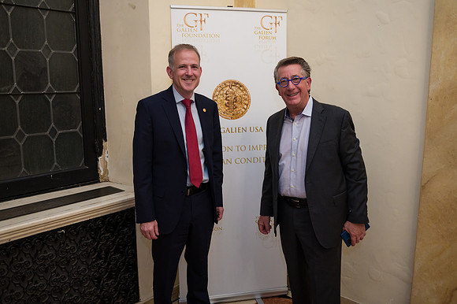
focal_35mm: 29
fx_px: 374
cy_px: 144
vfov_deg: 44.3
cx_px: 229
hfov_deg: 62.9
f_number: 3.2
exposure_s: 1/200
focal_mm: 28
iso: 1600
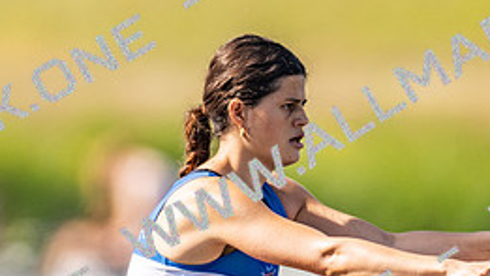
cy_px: 265
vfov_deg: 0.6
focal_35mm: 2095
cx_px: 351
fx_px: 27228
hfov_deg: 1.0
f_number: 4
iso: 180
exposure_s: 1/2500
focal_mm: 600
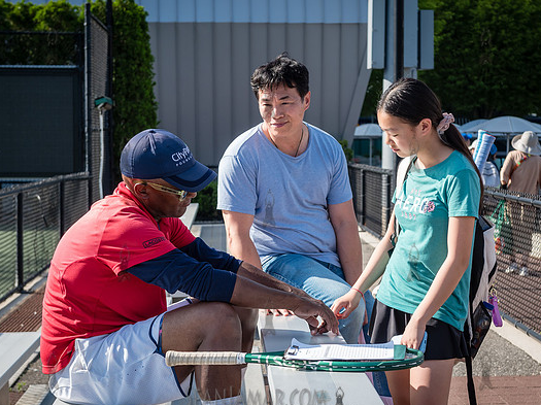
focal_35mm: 80
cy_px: 206
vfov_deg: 18.4
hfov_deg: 24.4
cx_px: 313
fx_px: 1249
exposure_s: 1/500
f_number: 5
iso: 200
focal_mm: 56
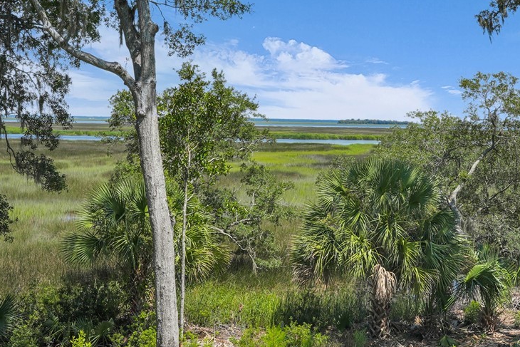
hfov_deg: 37.4
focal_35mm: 52
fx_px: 751
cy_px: 113
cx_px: 379
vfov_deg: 25.8
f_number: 9
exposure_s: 1/800
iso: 320
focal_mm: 35
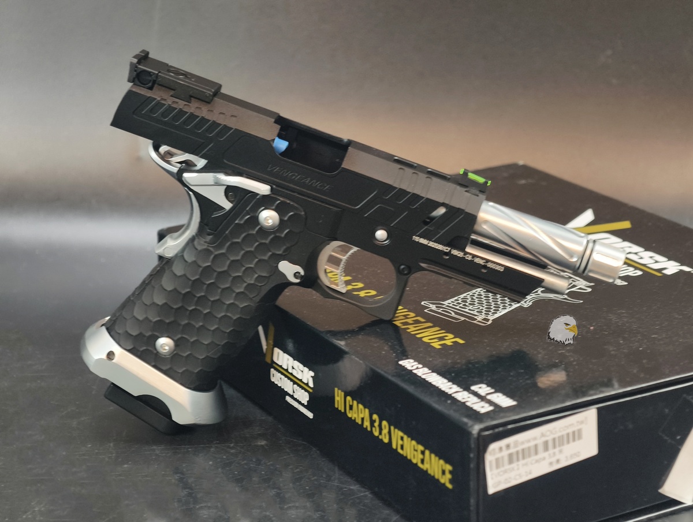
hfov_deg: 23.0
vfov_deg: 17.4
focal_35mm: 85
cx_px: 346
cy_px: 261
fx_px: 1704
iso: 858
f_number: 2.67
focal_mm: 22.48
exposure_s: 1/10
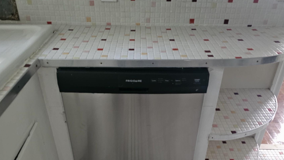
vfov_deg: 33.3
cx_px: 142
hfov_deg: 58.0
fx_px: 256
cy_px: 135
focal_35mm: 34
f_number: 1.7
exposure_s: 1/24
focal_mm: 6.3
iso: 800
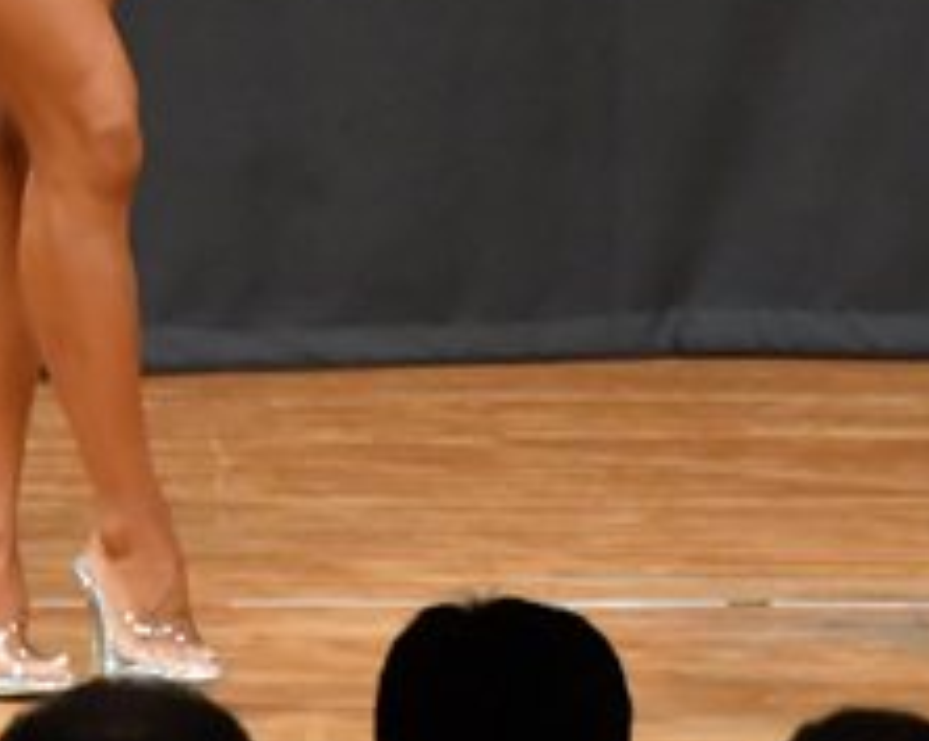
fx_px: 25674
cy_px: -121
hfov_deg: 2.1
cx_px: 253
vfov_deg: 1.7
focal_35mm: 935
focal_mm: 190
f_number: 5.6
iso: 8000
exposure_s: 1/400
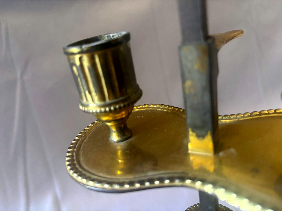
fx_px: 212
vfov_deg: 53.1
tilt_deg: -23.0
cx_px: 141
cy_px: 106
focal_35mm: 26
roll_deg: +9.0
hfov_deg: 67.3
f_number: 1.6
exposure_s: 1/60
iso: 500
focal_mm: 5.96
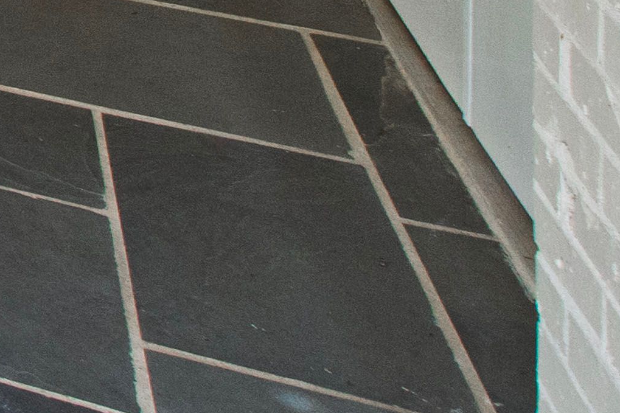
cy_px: -674
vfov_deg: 12.1
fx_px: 1412
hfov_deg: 13.8
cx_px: -981
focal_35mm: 82
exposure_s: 1/60
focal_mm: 10
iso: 500
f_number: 8
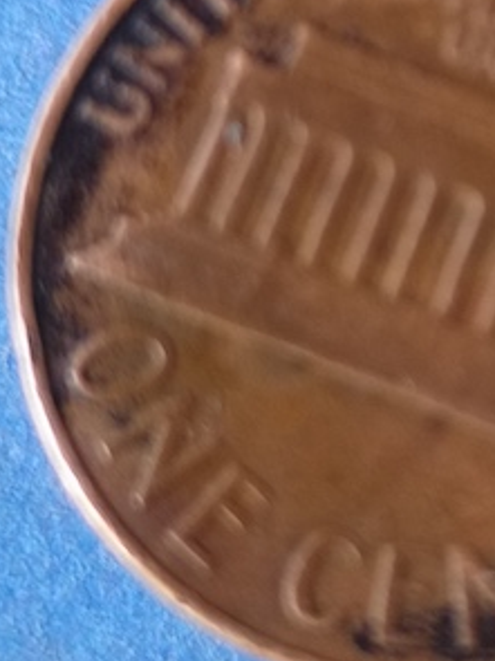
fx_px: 2977
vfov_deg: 12.6
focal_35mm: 156
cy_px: 165
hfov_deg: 9.4
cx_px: 494
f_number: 1.8
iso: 100
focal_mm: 5.58
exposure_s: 1/100
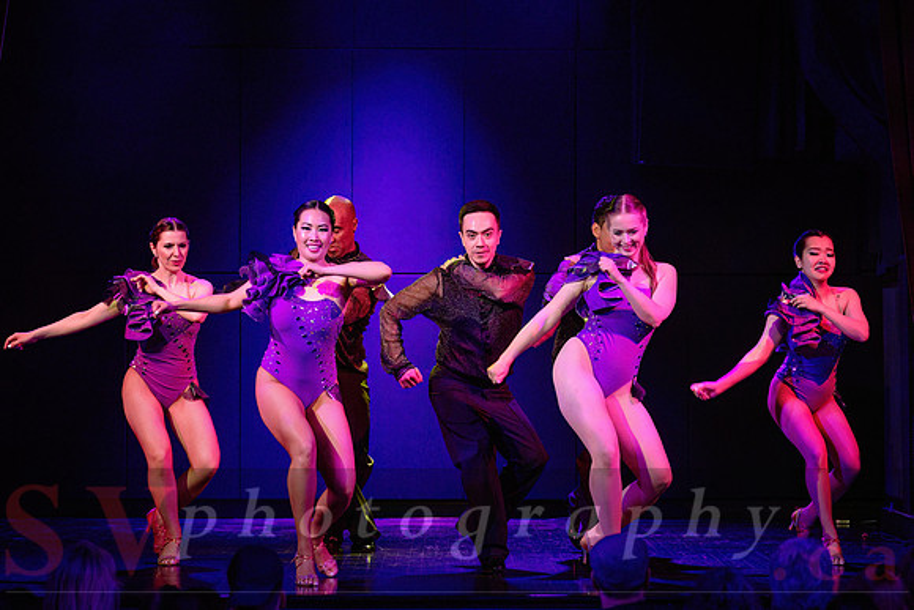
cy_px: 249
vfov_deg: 10.4
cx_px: 541
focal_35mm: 132
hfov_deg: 15.5
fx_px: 3364
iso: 1600
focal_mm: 112
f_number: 2.8
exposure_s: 1/200
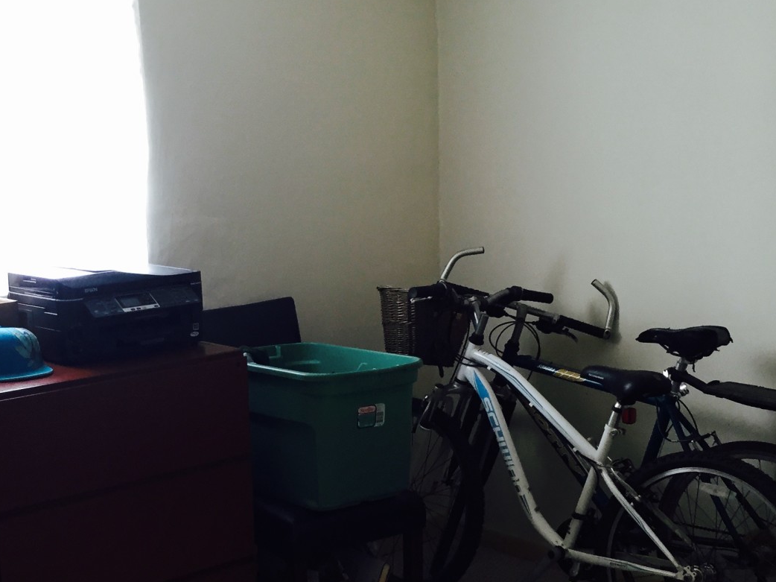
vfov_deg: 25.5
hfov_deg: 33.5
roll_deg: +2.6
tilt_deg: -11.8
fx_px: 1277
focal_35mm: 57
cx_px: 270
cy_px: 385
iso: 80
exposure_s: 1/30
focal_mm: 4.15
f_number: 2.2
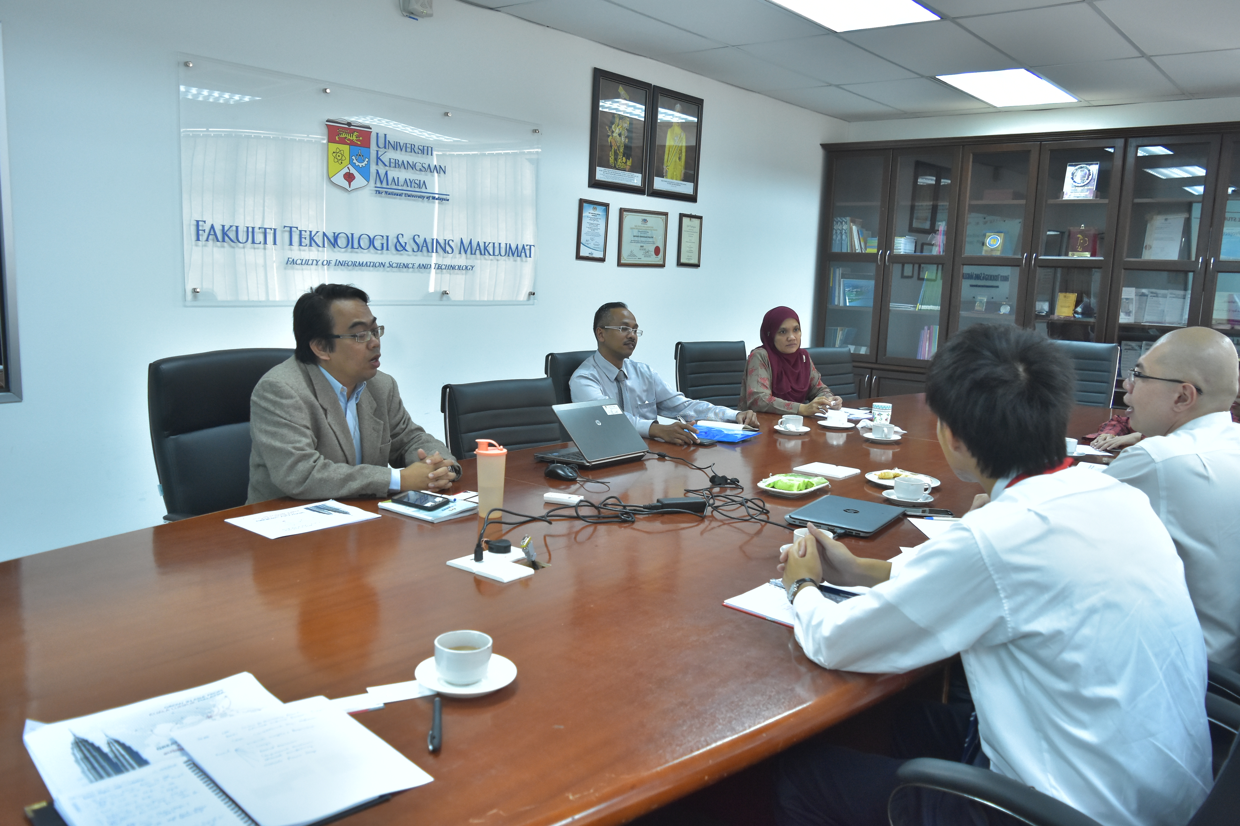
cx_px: 620
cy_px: 413
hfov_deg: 67.4
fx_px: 930
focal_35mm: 27
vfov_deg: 47.9
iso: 1600
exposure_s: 1/125
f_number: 3.5
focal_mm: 18
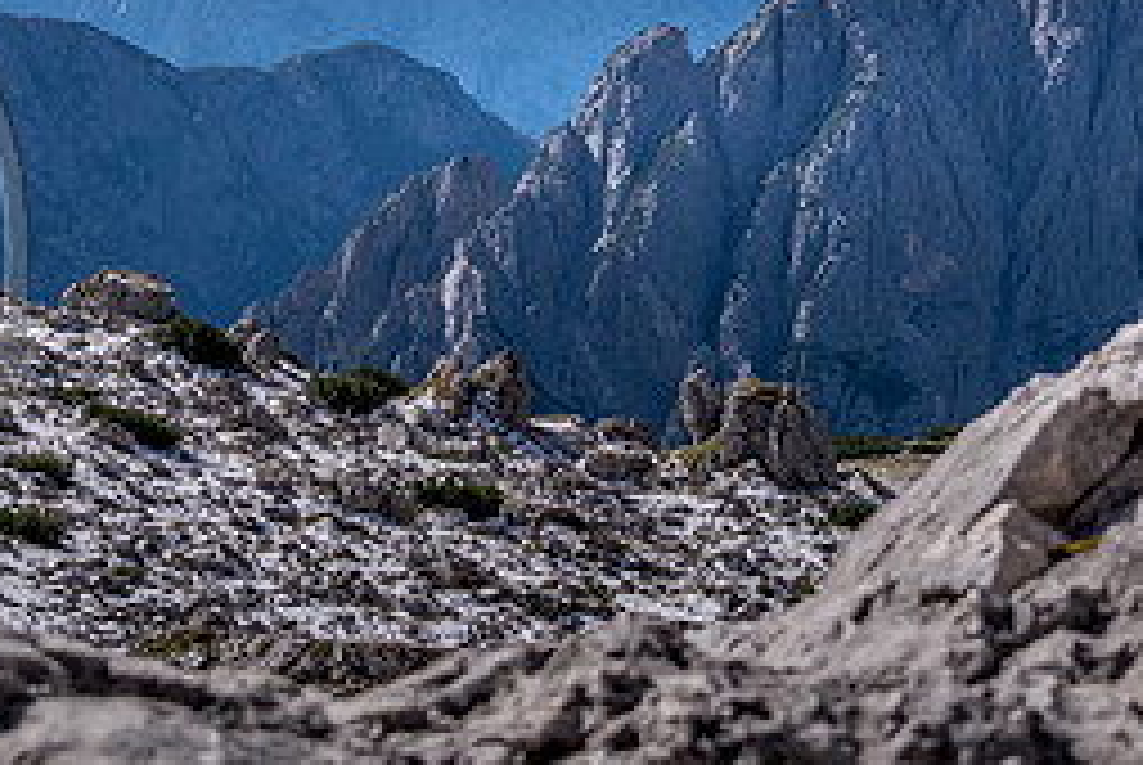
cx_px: 338
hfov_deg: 15.7
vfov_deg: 10.4
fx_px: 4132
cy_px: -83
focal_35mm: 130
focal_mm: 38
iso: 400
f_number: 6.3
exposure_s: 1/800
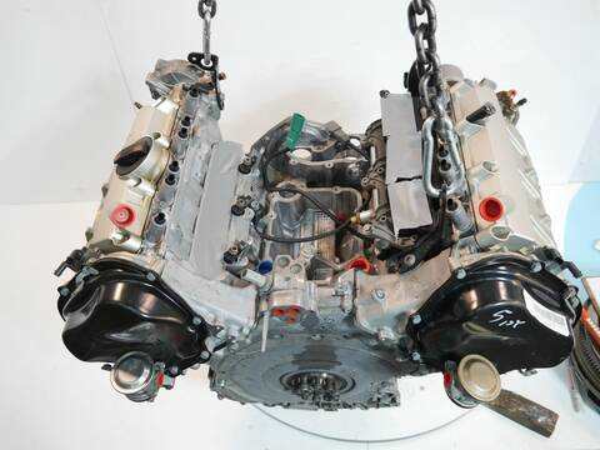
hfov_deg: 63.4
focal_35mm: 28
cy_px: 225
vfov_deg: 49.7
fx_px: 485
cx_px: 300
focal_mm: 14
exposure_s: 1/60
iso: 500
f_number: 3.5
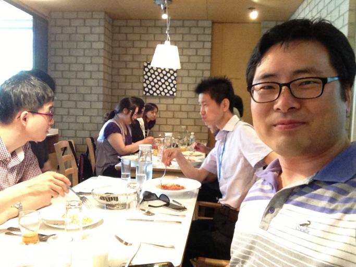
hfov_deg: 52.6
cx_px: 178
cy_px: 134
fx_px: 360
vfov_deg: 40.7
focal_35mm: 35
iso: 320
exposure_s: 1/15
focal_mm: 2.18
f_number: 2.4
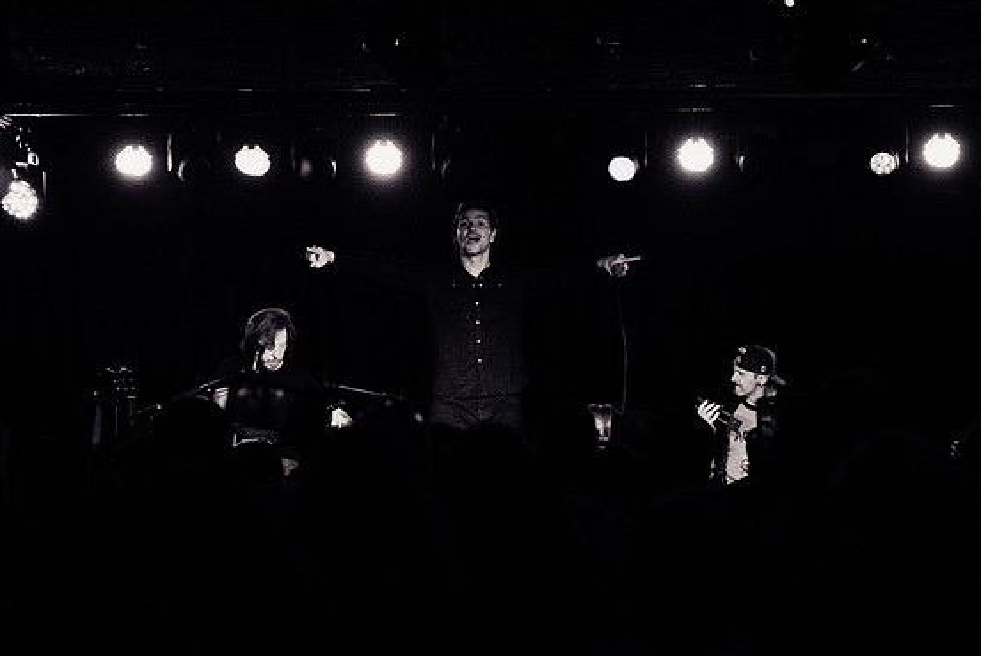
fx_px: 3409
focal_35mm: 125
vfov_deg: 11.0
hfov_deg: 16.4
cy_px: 341
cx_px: 489
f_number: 4
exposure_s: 1/640
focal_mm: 100
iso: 2500
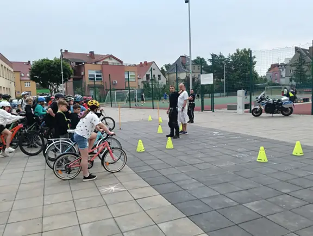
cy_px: 118
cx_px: 156
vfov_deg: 51.5
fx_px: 245
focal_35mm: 27
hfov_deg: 65.2
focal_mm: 3.98
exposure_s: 1/452
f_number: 1.8
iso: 50
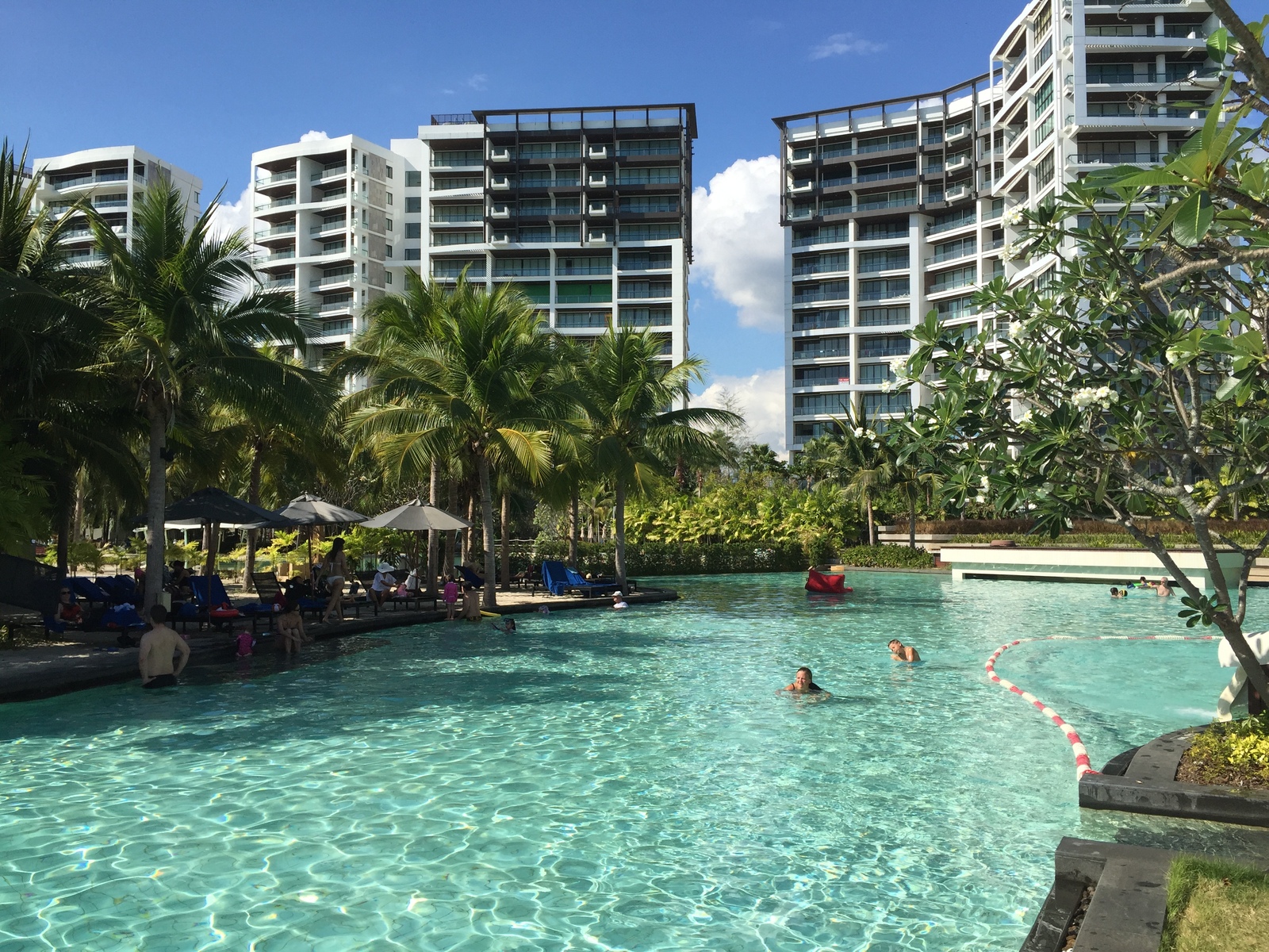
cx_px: 634
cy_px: 476
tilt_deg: +4.0
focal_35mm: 29
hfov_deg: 61.7
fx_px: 1063
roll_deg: -1.1
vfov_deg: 48.2
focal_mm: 4.15
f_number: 2.2
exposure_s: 1/2639
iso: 32
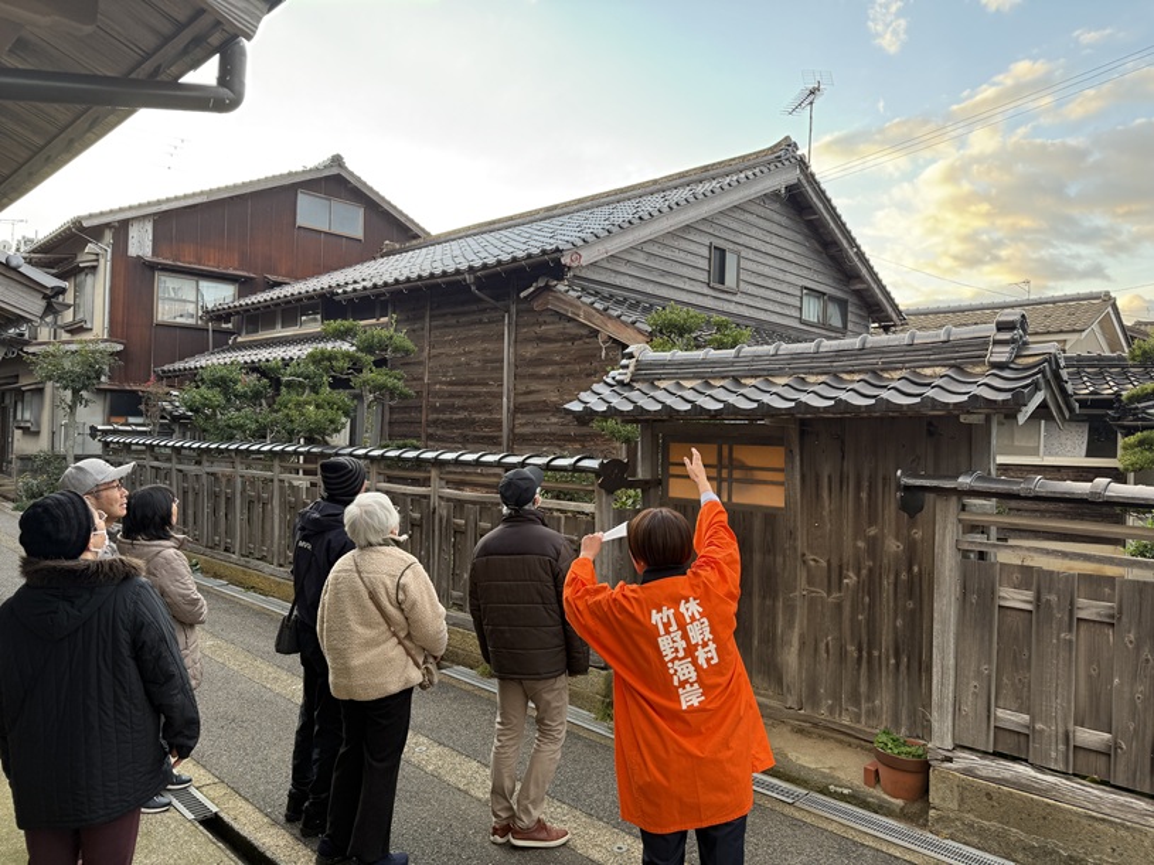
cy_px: 432
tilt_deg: +0.9
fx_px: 800
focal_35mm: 24
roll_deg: -0.7
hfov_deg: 71.6
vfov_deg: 56.8
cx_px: 577
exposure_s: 1/124
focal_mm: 6.76
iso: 50
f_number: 1.78
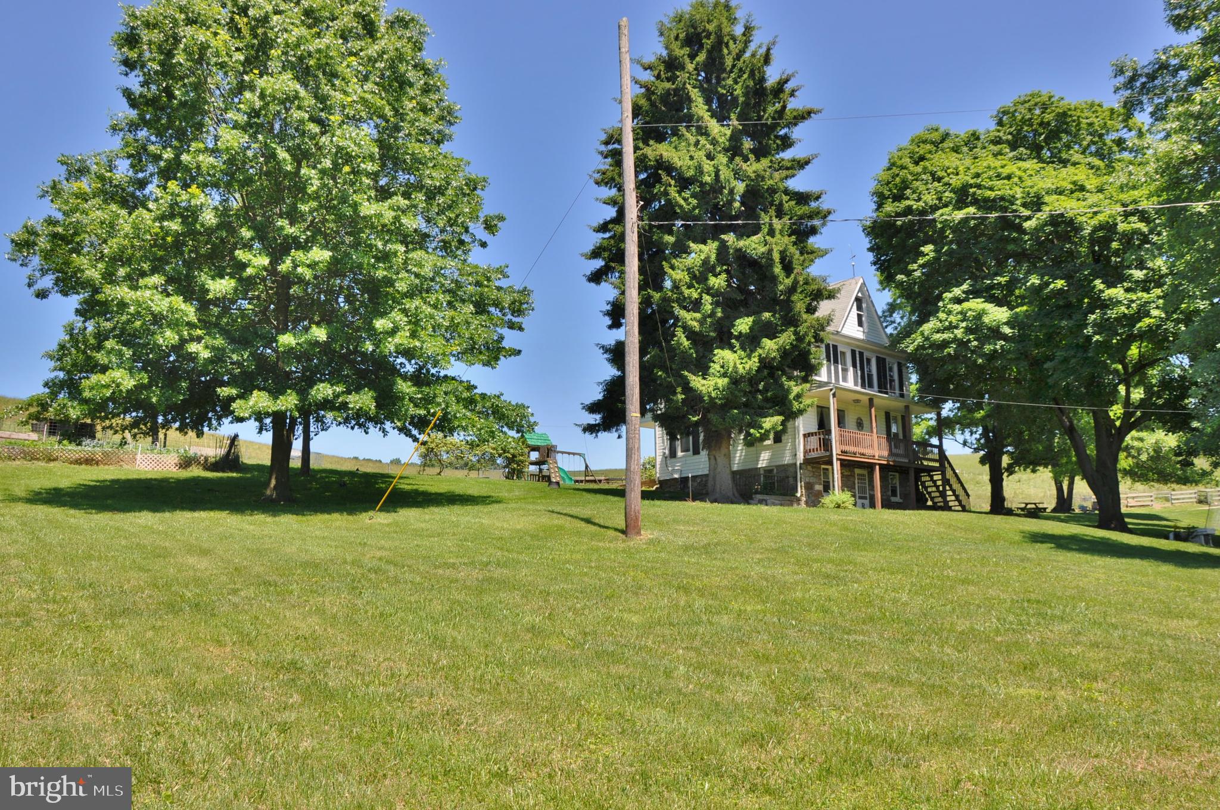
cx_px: 610
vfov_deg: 47.8
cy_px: 405
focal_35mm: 27
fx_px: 914
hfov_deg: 67.4
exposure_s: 1/250
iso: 200
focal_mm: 18
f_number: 8
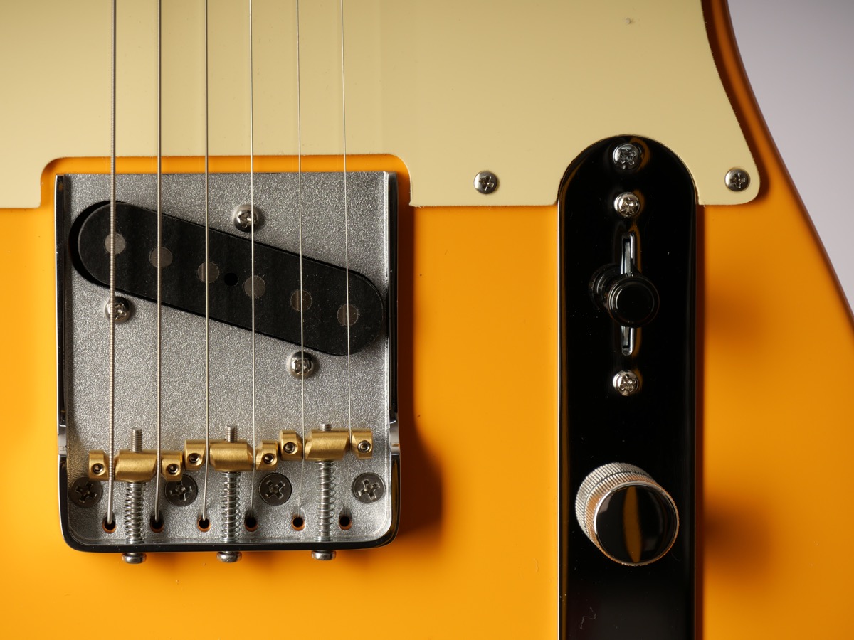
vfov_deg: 5.3
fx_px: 6908
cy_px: 320
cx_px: 427
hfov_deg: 7.1
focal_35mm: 280
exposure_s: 1/200
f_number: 7.1
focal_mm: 140
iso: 200
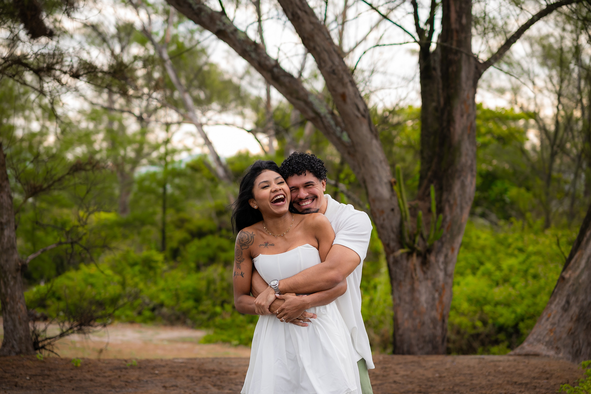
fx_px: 1391
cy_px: 197
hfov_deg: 24.0
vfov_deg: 16.1
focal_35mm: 85
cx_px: 296
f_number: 2.2
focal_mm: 56
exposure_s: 1/200
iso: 100
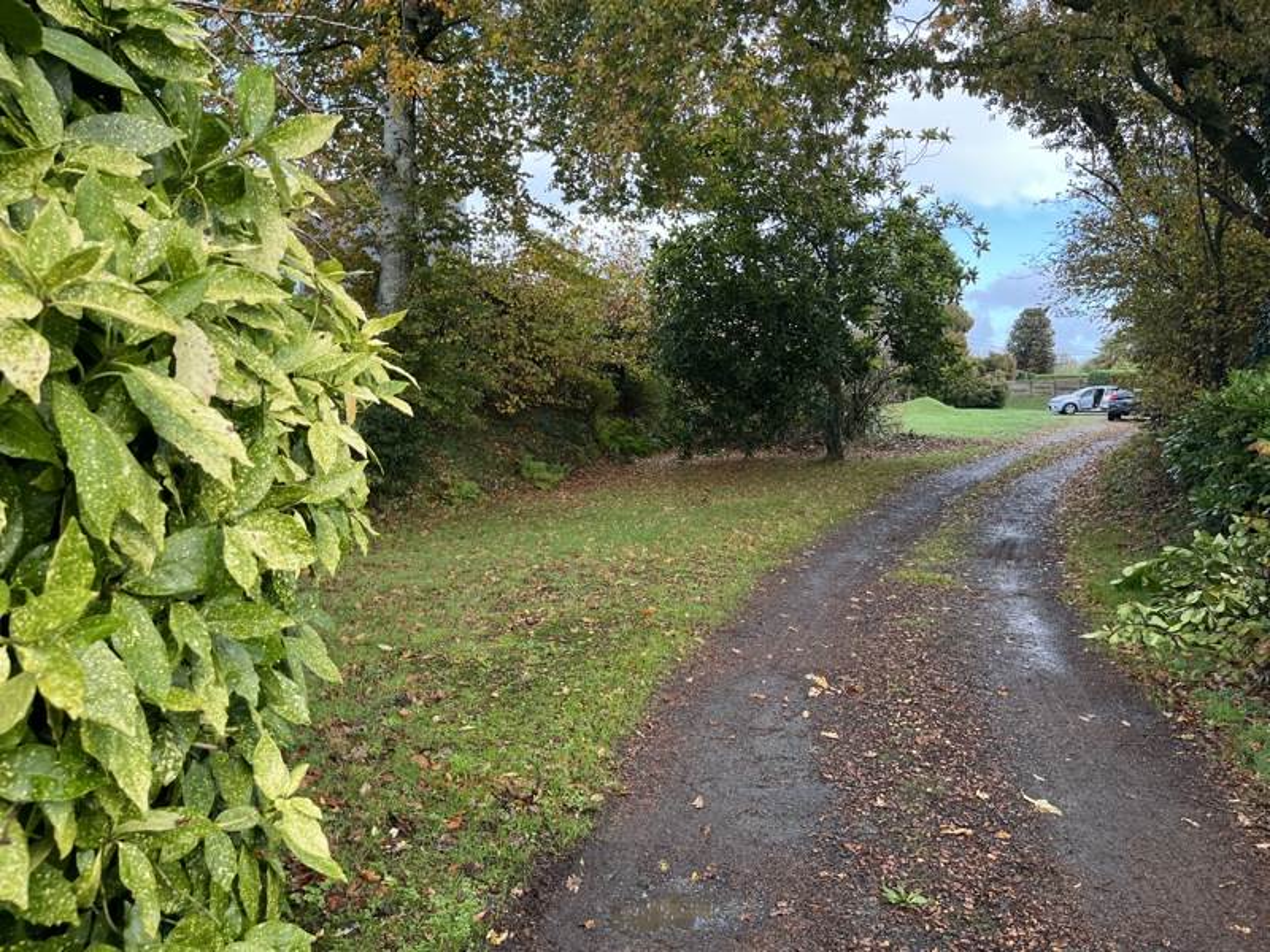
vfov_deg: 53.1
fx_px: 954
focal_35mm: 26
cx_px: 635
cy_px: 476
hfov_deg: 67.3
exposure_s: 1/162
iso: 50
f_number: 1.6
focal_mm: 5.1
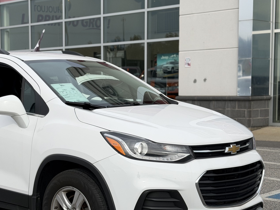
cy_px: 130
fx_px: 615
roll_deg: -0.4
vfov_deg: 19.4
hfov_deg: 25.4
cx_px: 71
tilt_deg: -4.4
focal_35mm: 76
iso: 64
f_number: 1.78
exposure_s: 1/4587
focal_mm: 6.76
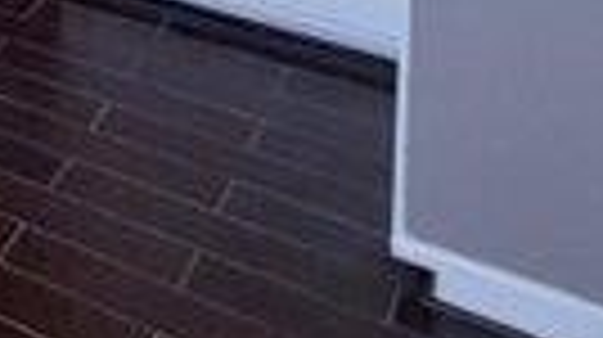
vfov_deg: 13.1
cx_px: -526
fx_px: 1166
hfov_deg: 19.8
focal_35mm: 73
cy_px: -437
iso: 250
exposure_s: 1/120
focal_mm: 2.22
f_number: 2.2
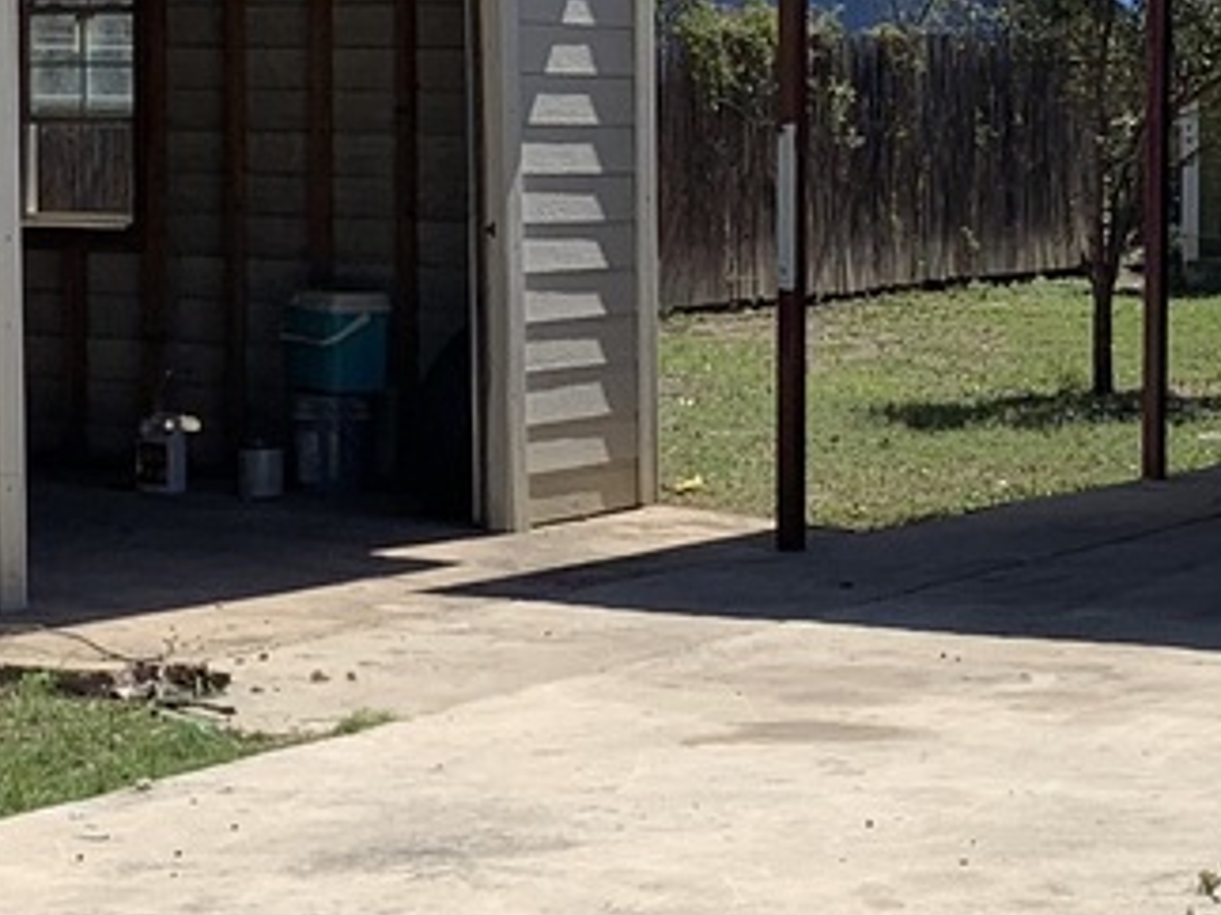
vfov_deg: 12.8
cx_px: 1021
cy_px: 355
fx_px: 4090
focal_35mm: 116
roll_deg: +0.3
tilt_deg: -4.7
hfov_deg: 16.8
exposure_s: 1/3521
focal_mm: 4.25
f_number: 1.8
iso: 25
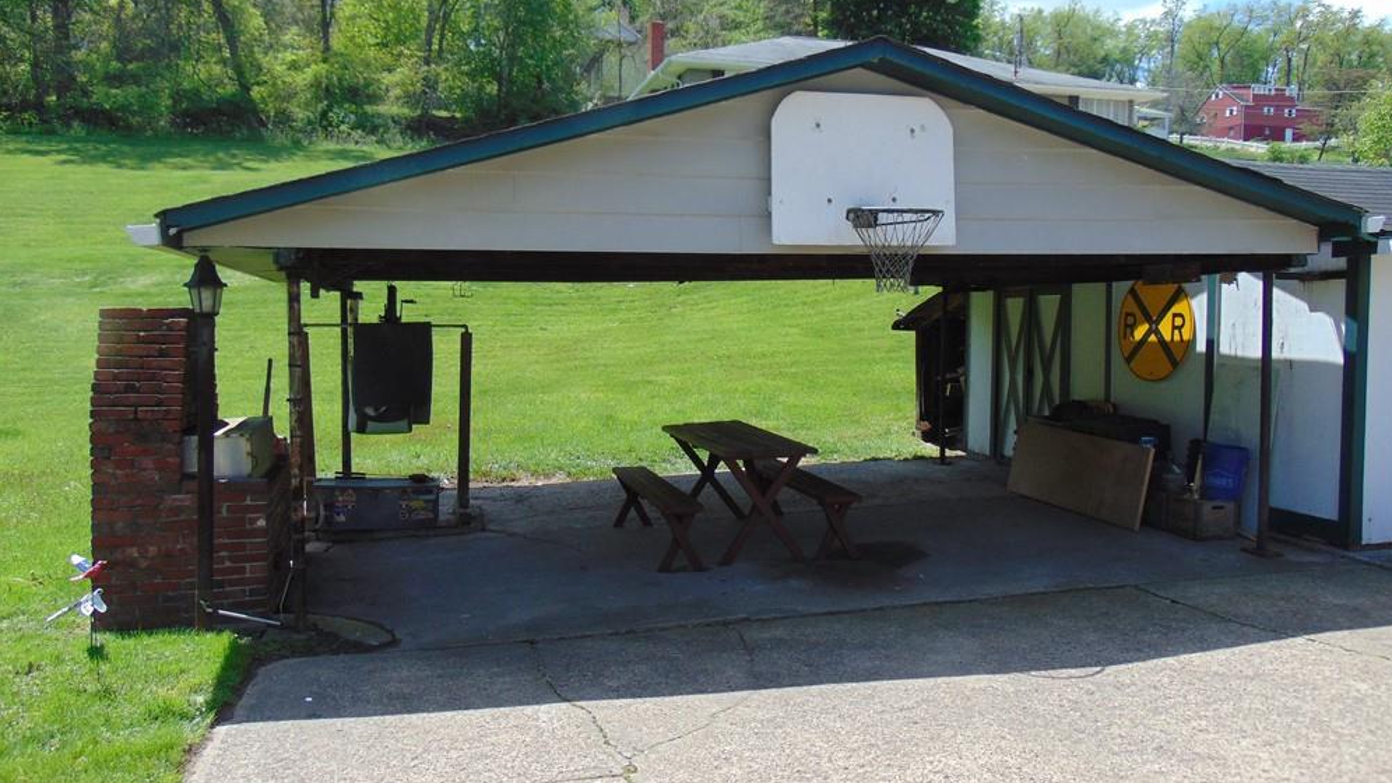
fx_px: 1033
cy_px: 371
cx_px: 692
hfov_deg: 67.9
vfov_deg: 41.5
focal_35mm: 28
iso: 80
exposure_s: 1/640
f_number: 3
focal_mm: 4.5
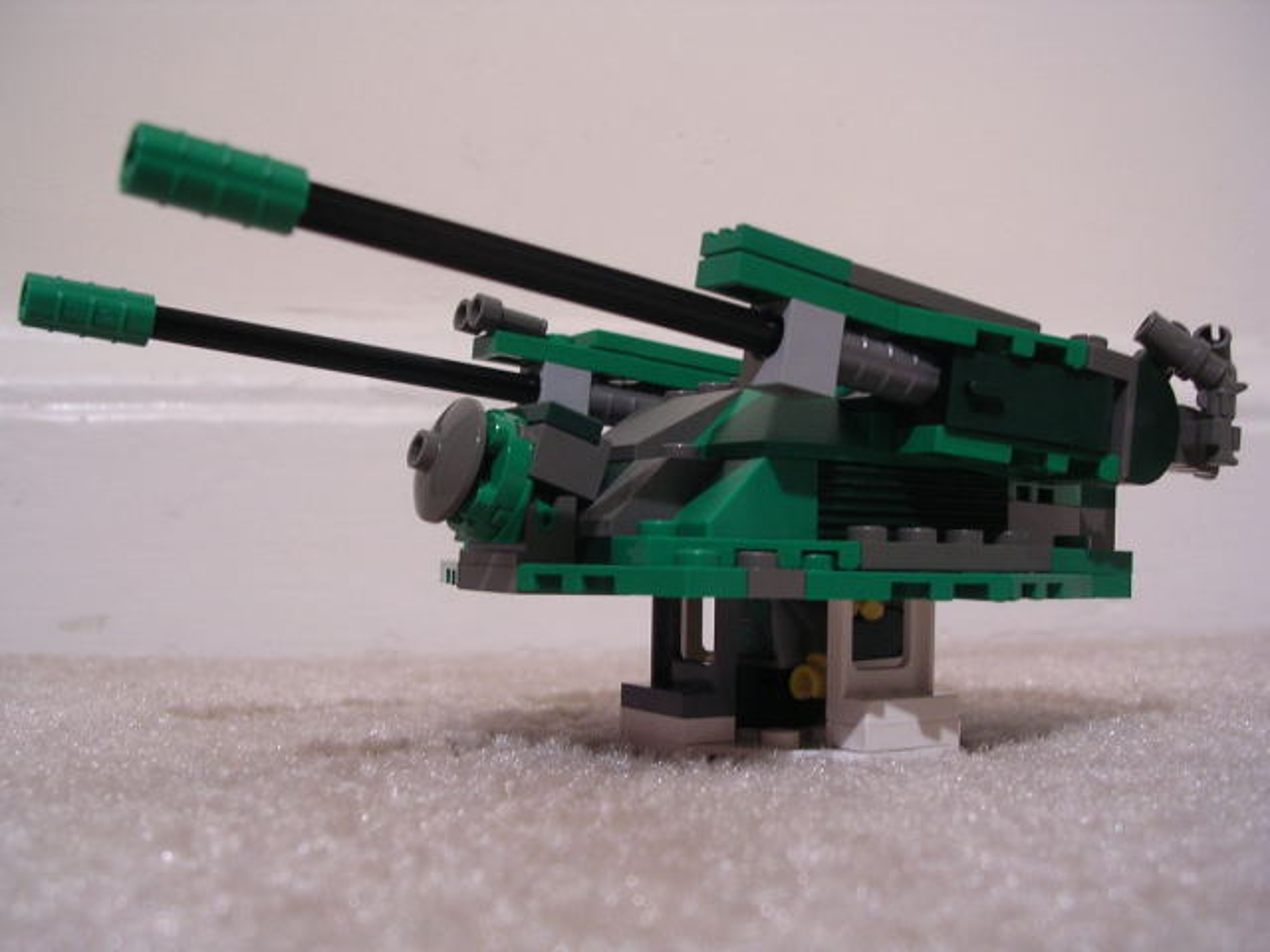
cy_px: 476
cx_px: 635
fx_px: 1394
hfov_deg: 49.0
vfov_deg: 37.7
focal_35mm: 38
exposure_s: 1/3.4
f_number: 2.8
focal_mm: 5.8
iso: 160
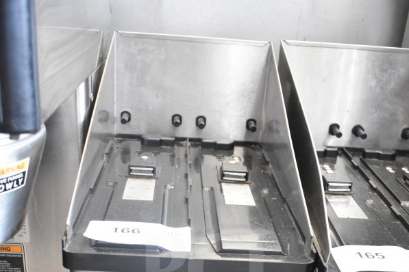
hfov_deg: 42.7
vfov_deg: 27.2
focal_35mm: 46
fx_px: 523
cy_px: 287
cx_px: 204
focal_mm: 20
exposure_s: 1/30
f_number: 3.5
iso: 2200
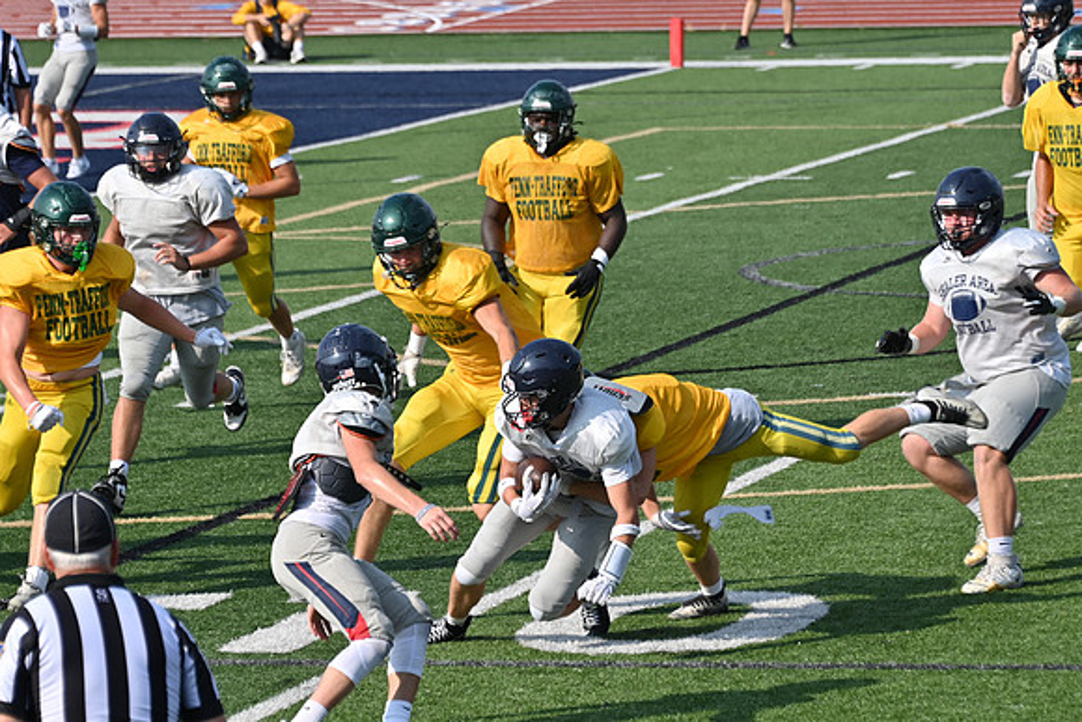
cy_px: 361
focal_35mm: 255
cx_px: 541
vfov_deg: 5.4
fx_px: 7666
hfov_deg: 8.1
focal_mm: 170
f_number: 5.6
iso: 110
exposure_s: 1/800
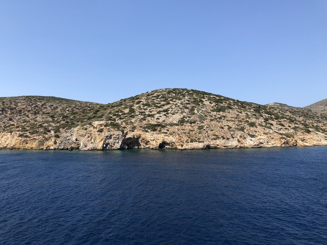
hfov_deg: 63.4
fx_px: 265
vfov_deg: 49.7
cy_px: 122
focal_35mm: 28
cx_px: 164
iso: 20
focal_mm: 4
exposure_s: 1/1715
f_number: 1.8
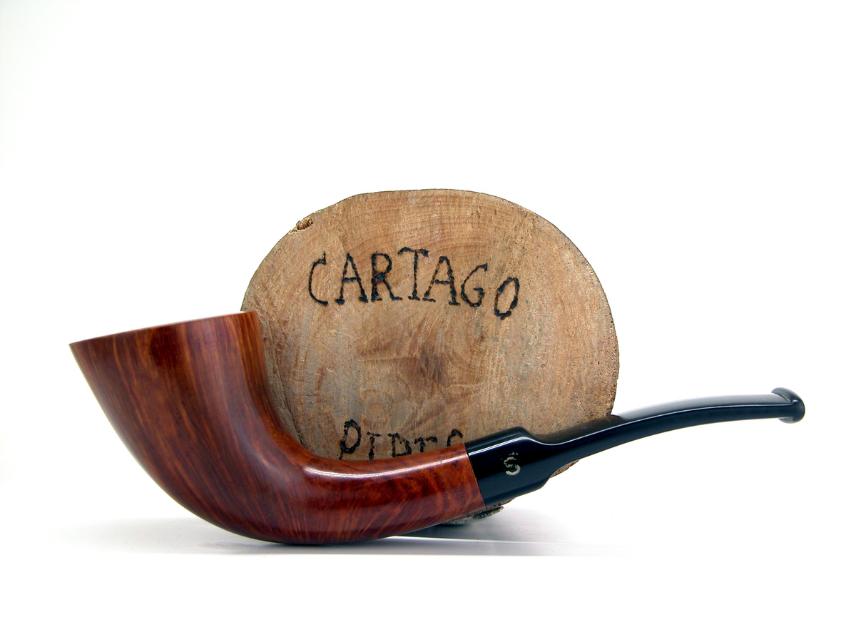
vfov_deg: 24.0
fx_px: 1508
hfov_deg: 31.7
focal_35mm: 61
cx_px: 428
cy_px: 321
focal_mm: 15.7
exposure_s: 1/97
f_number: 3.6
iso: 100
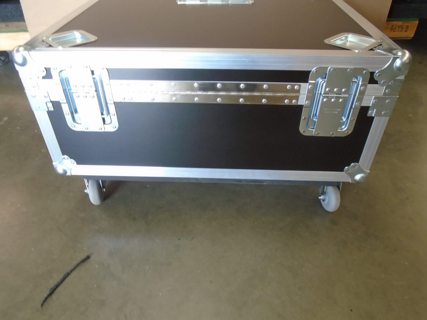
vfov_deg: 53.1
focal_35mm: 26
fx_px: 321
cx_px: 214
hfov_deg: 67.3
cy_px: 160
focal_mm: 4.6
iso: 320
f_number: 3.2
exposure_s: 1/30
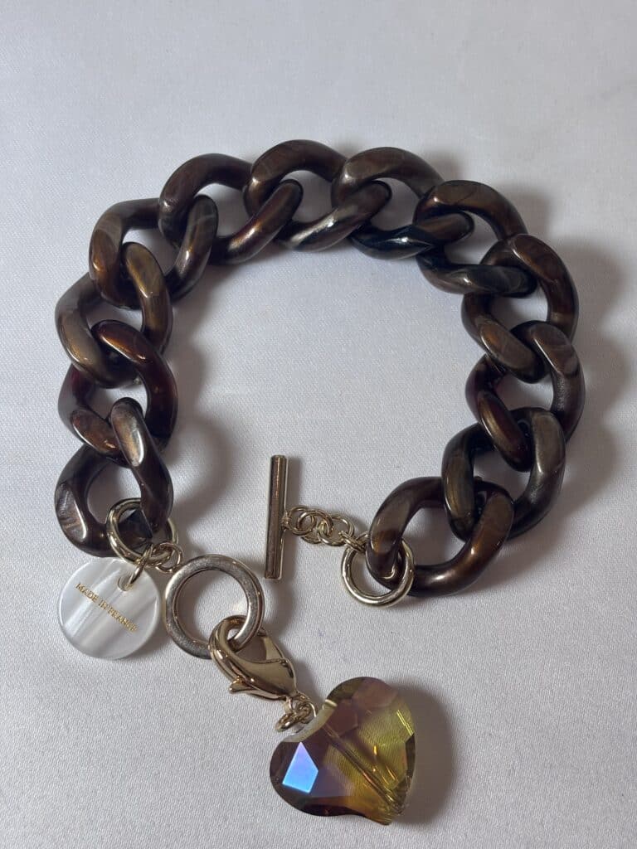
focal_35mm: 52
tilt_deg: -72.6
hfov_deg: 28.0
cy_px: 424
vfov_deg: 36.8
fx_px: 1276
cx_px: 318
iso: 25
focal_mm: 5.96
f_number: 1.6
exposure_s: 1/116
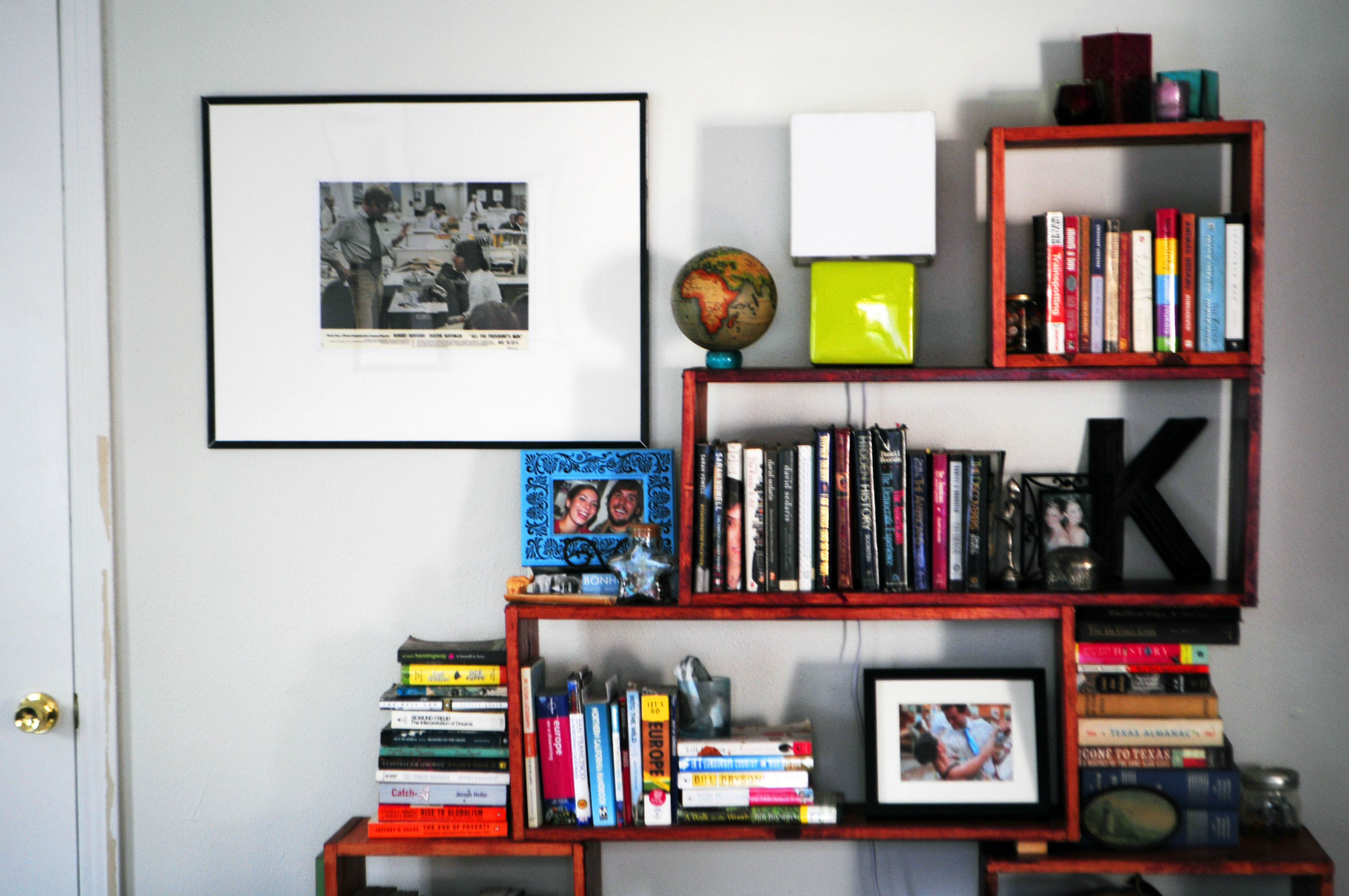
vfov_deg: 18.9
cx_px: 674
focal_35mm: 72
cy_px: 448
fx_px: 2695
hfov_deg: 28.1
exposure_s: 1/6
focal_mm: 48
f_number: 5.6
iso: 280
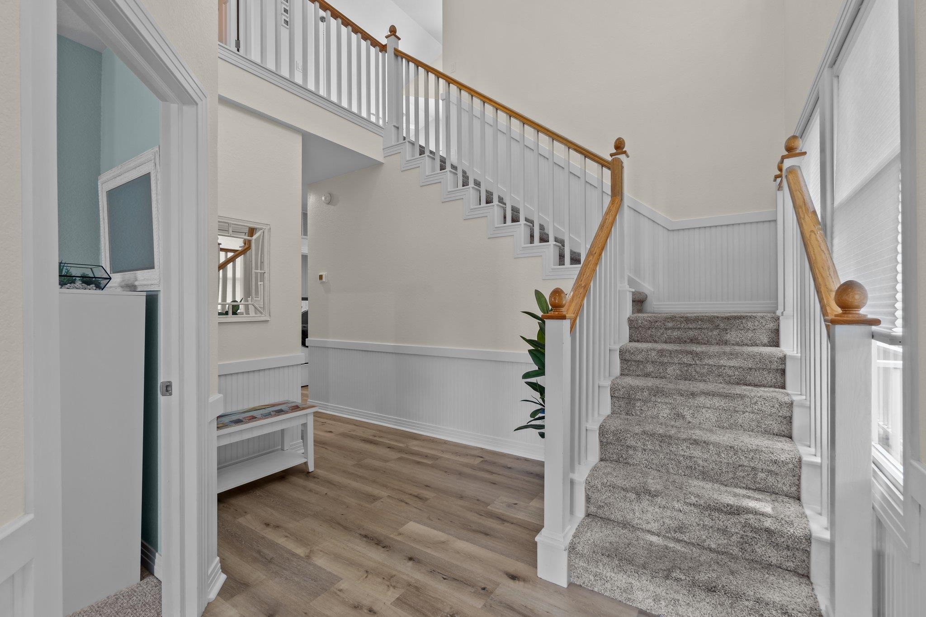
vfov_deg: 77.3
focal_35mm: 15
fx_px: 386
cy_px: 308
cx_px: 463
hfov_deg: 100.4
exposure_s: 1/1.25
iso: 100
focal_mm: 10
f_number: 8
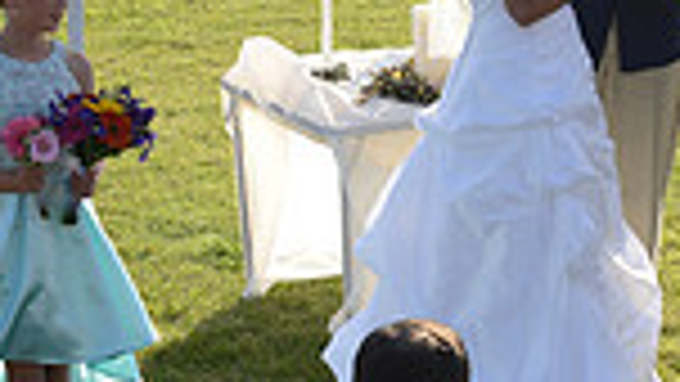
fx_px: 3625
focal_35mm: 201
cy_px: 317
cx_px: 887
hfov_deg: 10.5
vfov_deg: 6.0
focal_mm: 50
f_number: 8
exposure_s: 1/200
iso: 200
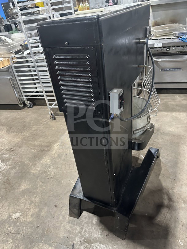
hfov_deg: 56.8
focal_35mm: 24
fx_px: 173
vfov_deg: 71.6
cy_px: 124
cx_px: 94
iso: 640
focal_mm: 6.86
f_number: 1.78
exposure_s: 1/60
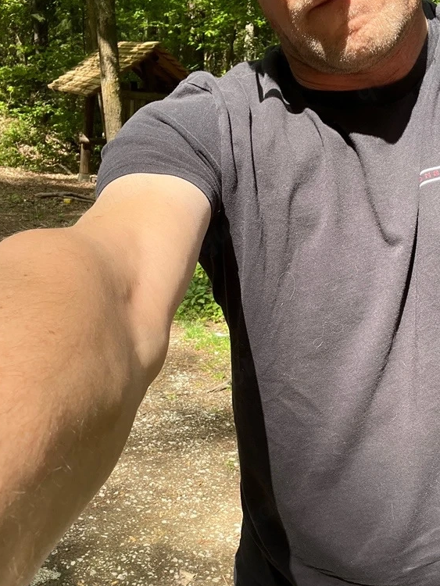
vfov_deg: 46.2
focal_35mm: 40
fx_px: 678
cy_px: 381
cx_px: 277
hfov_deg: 35.8
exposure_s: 1/198
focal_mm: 2.71
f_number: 2.2
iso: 25
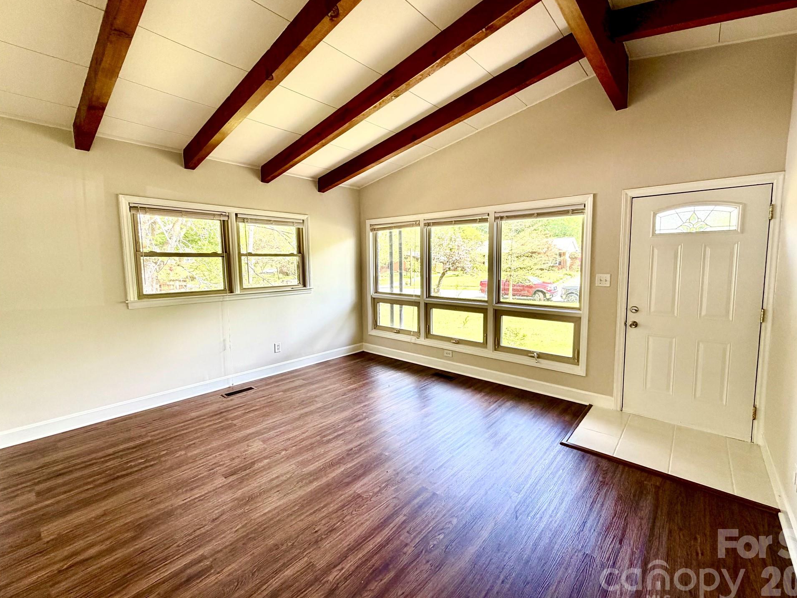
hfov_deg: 98.0
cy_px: 291
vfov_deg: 81.7
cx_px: 424
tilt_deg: -4.6
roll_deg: +0.7
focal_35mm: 15
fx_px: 345
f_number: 2.2
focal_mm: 2.22
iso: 100
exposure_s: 1/121
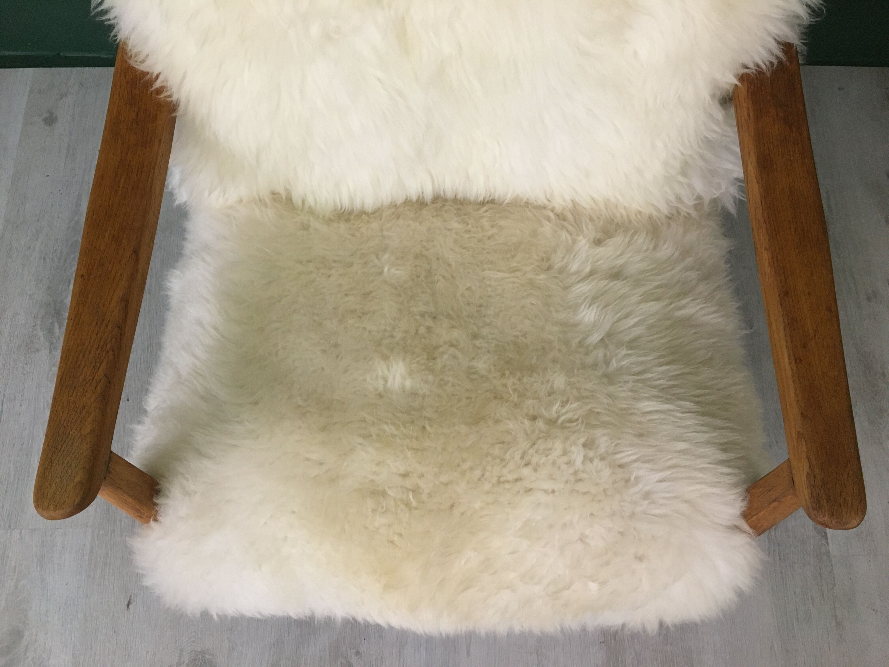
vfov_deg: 48.2
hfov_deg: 61.7
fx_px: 745
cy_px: 334
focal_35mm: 29
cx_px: 444
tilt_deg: -70.4
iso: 160
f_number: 2.2
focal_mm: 4.15
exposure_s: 1/33
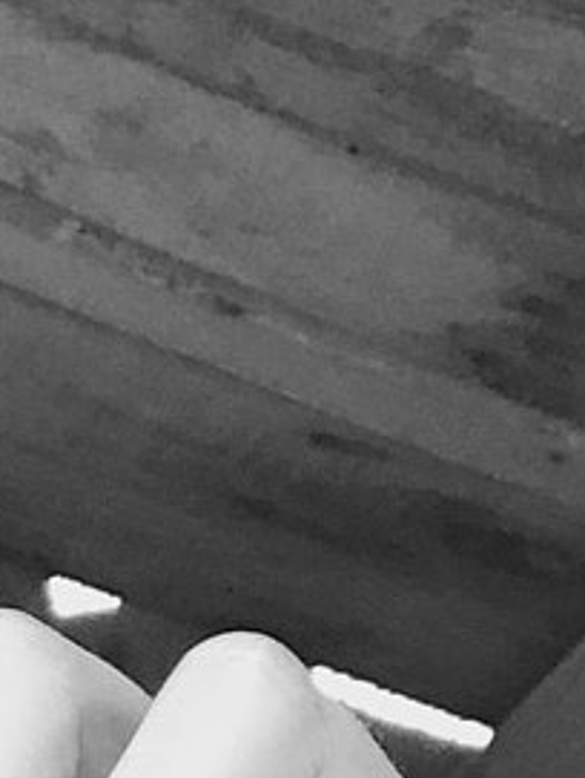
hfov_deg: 7.4
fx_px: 4249
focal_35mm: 189
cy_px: 1654
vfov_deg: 9.6
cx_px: -751
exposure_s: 1/30
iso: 25
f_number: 2.2
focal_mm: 2.87
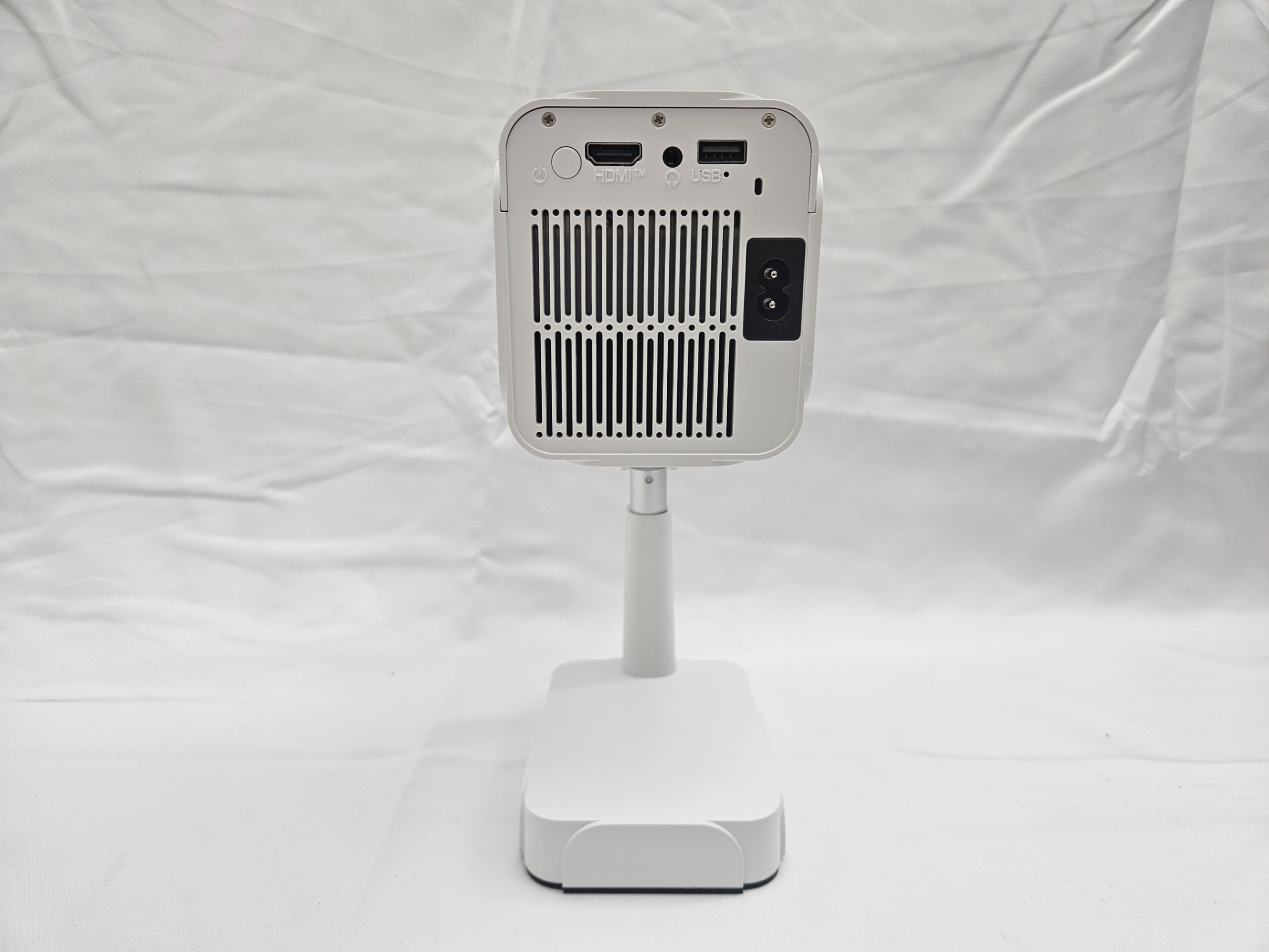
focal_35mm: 23
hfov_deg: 73.9
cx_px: 634
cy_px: 476
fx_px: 843
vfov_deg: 58.9
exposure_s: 1/149
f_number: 1.8
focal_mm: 5.4
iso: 25
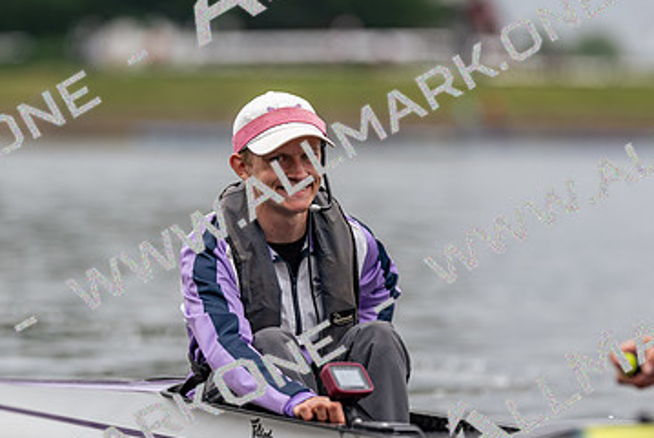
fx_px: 3963
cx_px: 291
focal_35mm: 218
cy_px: 315
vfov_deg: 6.3
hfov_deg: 9.4
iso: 64
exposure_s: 1/1600
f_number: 1.8
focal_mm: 135
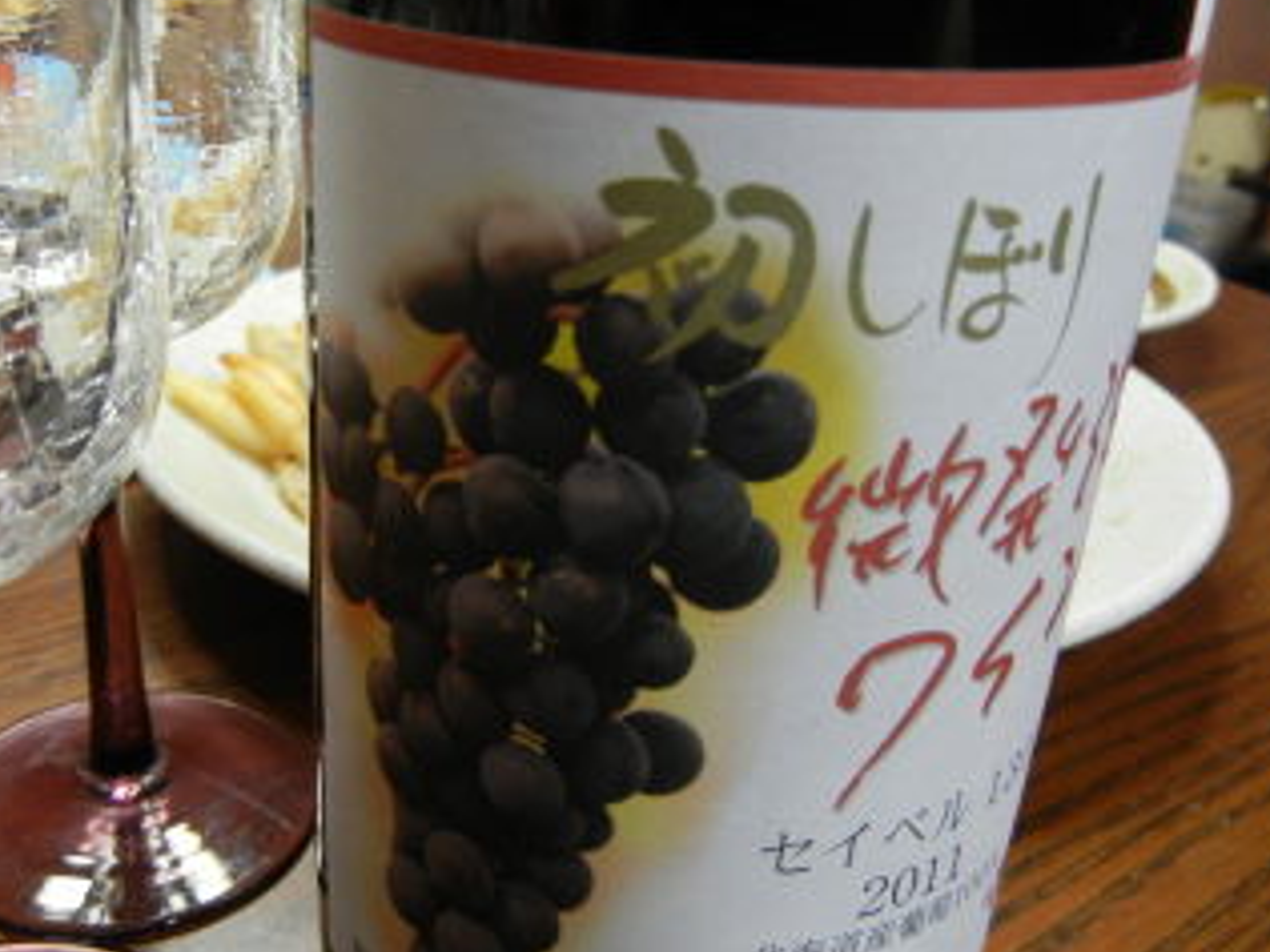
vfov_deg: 37.7
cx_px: 526
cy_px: 506
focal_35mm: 38
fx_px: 1394
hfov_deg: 48.8
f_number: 3.5
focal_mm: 5.4
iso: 400
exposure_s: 1/25.1
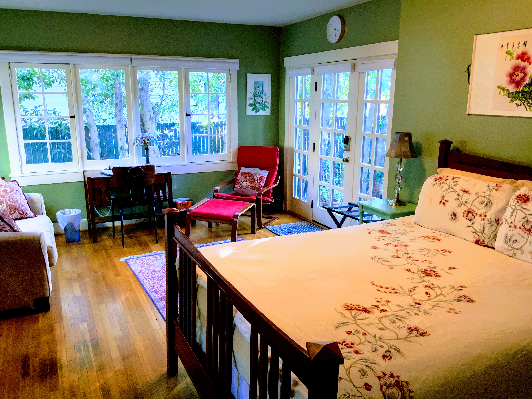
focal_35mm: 29
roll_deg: -0.2
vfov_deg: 48.2
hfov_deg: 61.7
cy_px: 200
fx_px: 446
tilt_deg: -13.7
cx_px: 266
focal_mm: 3
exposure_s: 1/60
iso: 160
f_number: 1.8
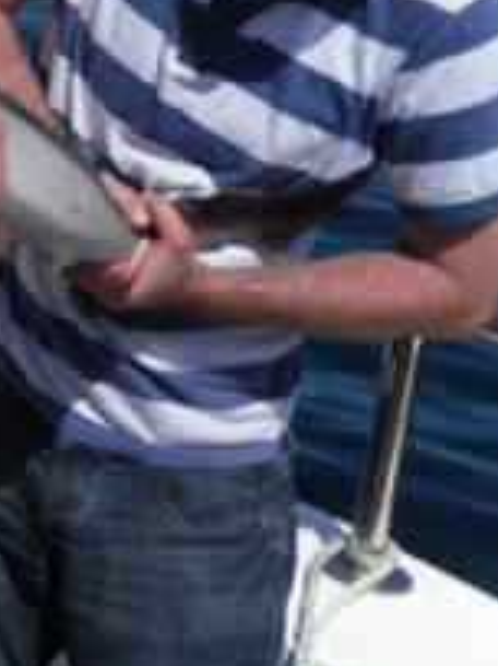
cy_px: 46
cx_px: -403
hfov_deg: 13.5
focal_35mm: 98
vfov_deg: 19.6
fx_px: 1882
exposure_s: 1/346
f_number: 8.2
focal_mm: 6.3
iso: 80
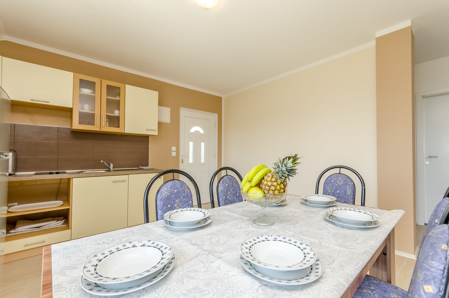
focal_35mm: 15
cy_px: 149
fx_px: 187
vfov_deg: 77.1
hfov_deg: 100.5
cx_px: 224
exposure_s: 1/80
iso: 250
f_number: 8
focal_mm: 10
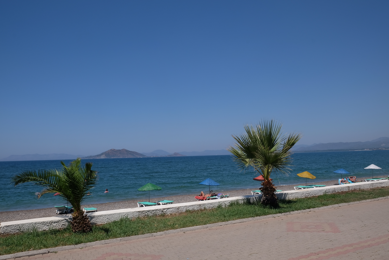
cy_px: 130
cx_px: 194
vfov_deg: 45.0
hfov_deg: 63.7
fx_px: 313
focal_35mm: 29
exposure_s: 1/170
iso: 200
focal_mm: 19.6
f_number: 16
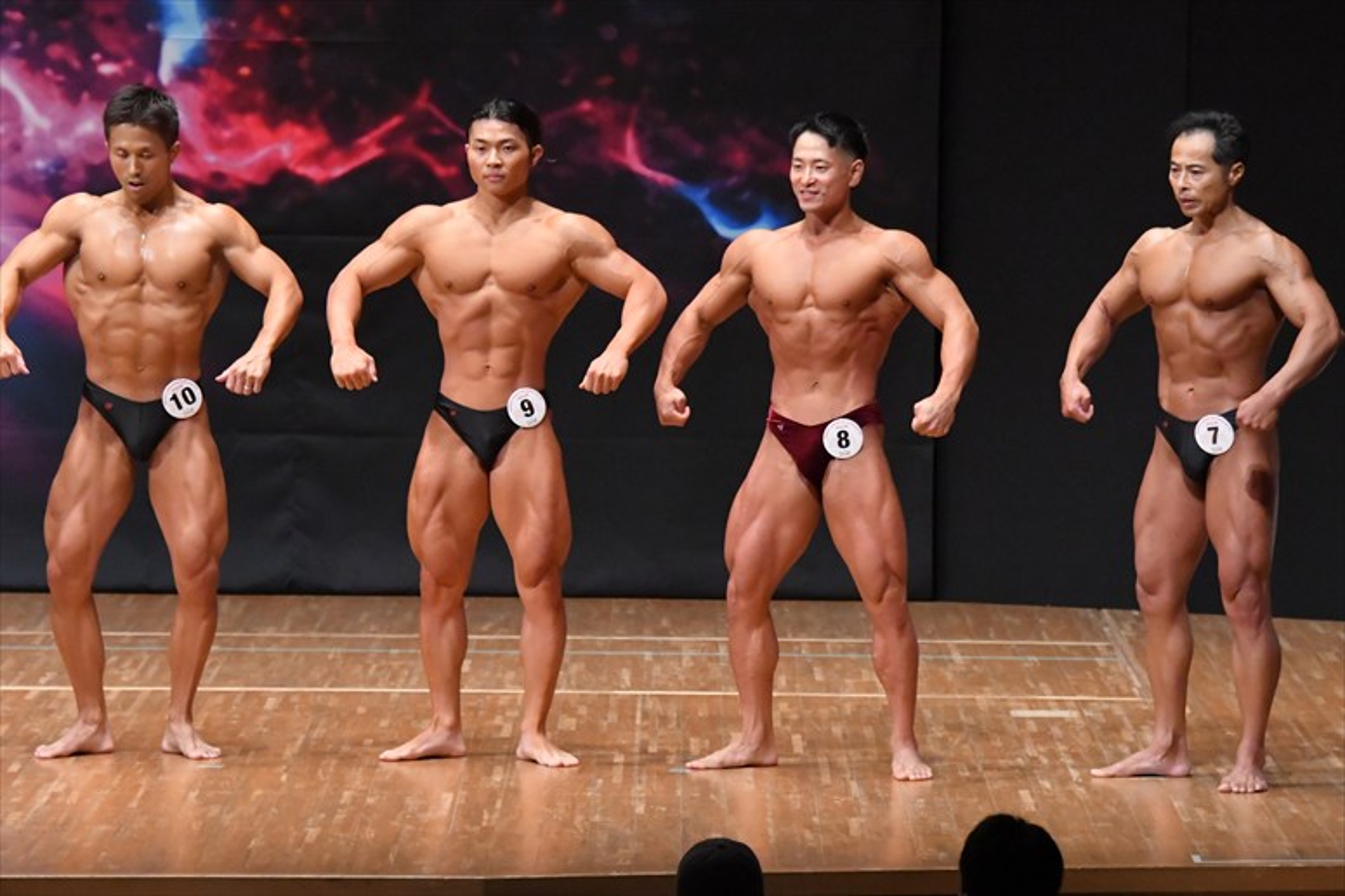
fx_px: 8962
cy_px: 448
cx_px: 672
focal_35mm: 240
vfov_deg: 5.7
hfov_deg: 8.6
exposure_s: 1/400
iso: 8000
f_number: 5.6
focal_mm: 160
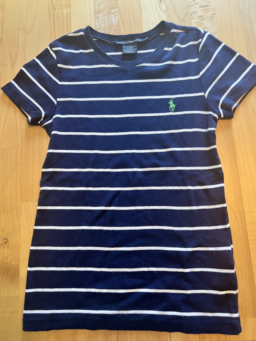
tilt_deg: -77.7
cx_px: 128
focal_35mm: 26
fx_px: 256
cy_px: 170
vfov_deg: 67.3
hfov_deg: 53.1
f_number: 1.5
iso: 200
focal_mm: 5.7
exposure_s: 1/60
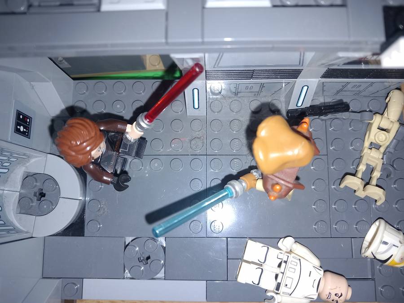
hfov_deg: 65.3
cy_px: 152
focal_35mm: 27
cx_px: 202
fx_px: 315
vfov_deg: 51.4
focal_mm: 4
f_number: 1.8
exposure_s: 1/50
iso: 32
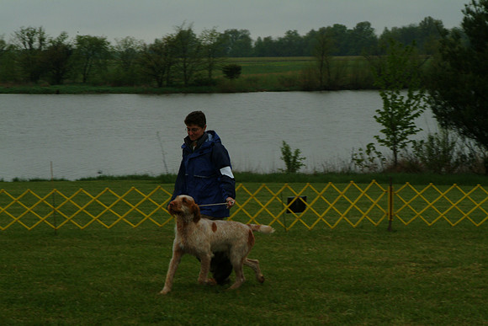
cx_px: 244
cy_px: 163
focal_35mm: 111
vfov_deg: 12.3
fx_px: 1505
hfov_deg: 18.4
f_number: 16
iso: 400
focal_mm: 74
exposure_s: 1/125
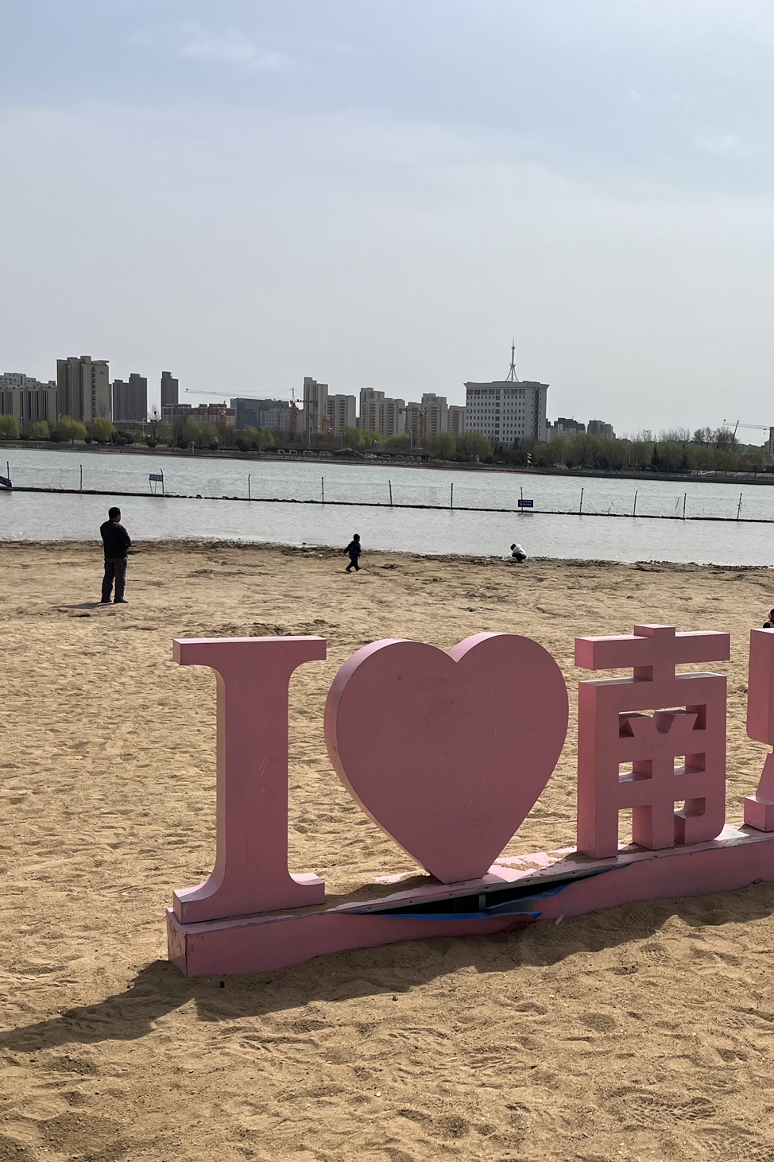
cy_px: 594
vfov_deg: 51.9
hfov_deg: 34.4
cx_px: 657
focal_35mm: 37
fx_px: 1194
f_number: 1.6
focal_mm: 5.1
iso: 50
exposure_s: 1/8403
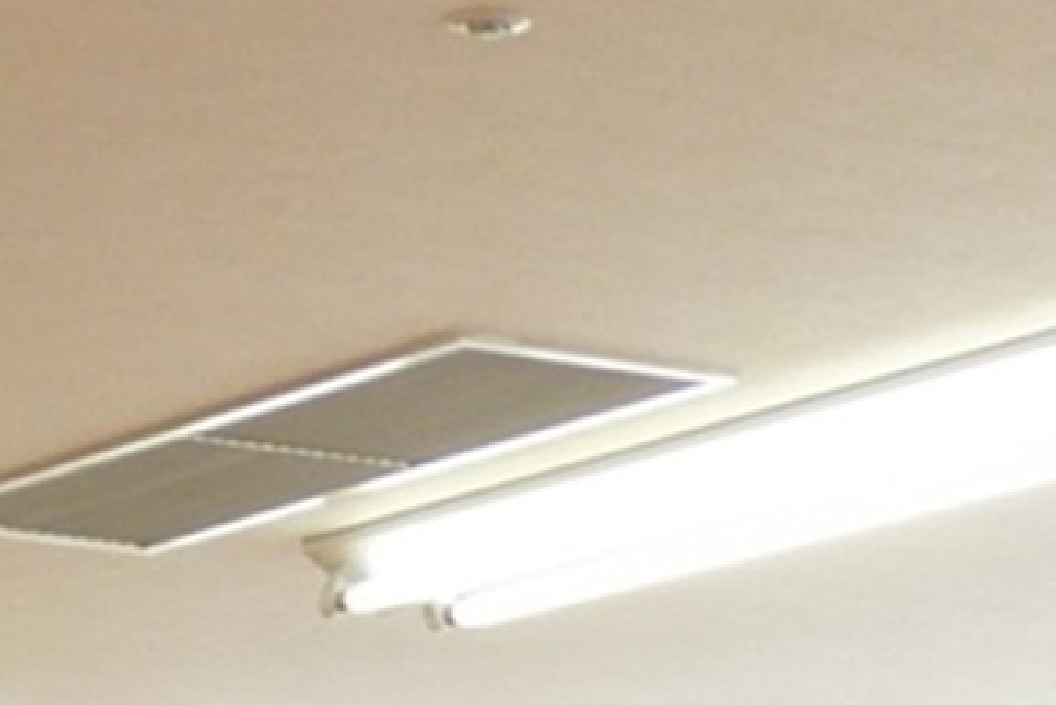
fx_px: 7981
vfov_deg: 4.8
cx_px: -47
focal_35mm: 272
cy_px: 2340
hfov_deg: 7.5
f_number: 3
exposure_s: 1/80
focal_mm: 6.5
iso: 80
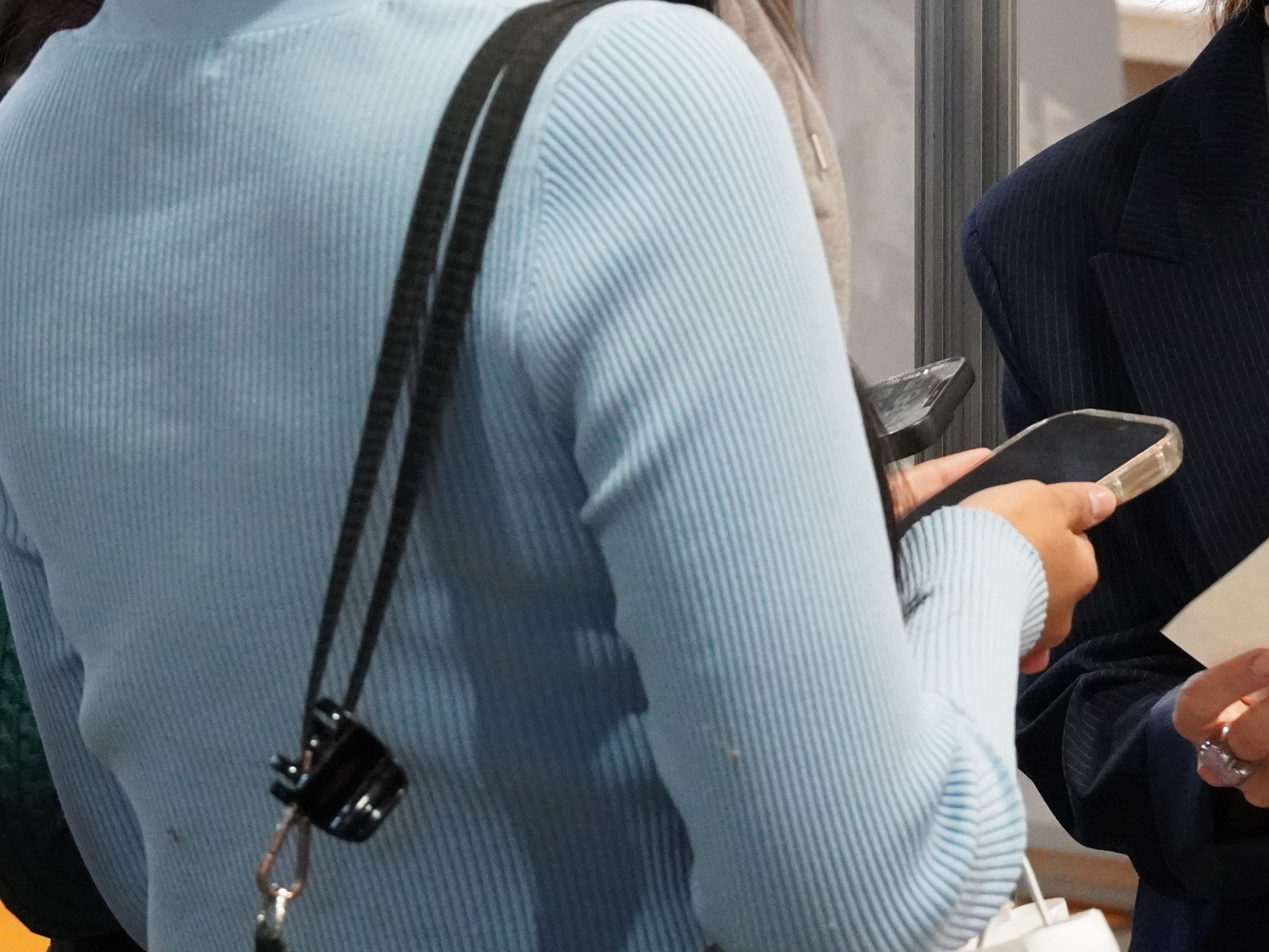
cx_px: 1216
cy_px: 163
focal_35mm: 185
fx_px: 6783
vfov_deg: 8.0
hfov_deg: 10.6
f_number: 7.1
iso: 6400
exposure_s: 1/100
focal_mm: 59
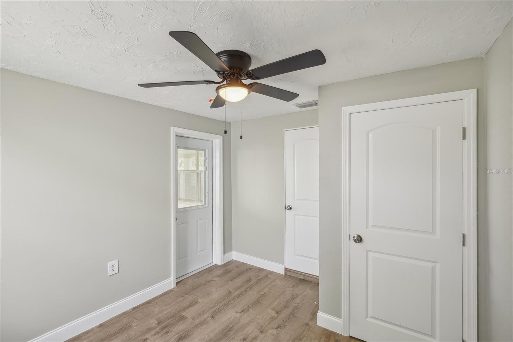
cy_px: 171
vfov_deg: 73.7
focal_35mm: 16
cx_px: 256
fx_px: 228
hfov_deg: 96.7
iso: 400
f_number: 8
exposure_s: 1/15
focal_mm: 16
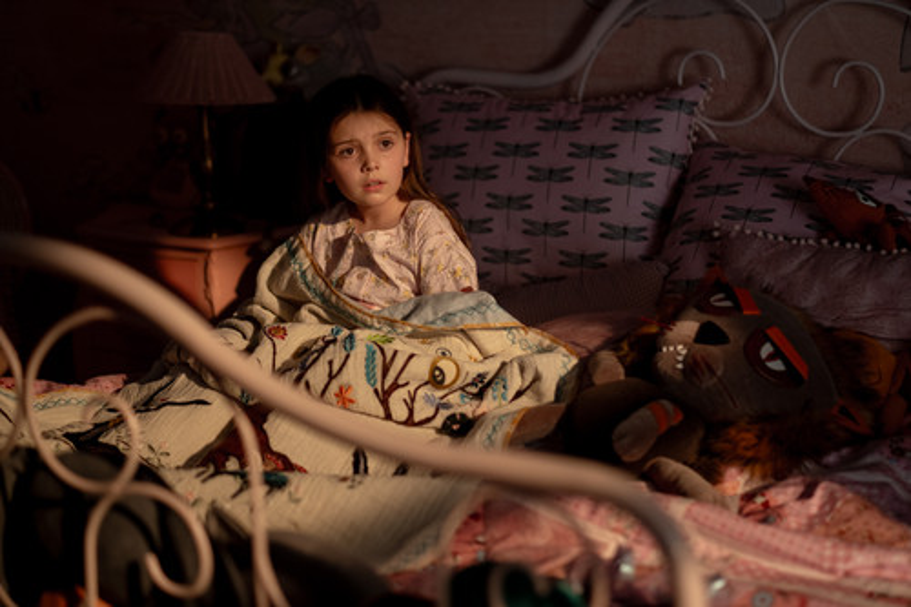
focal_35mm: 84
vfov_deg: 16.3
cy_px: 304
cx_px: 456
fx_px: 2125
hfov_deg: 24.2
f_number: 1.2
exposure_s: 1/1000
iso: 400
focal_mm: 56
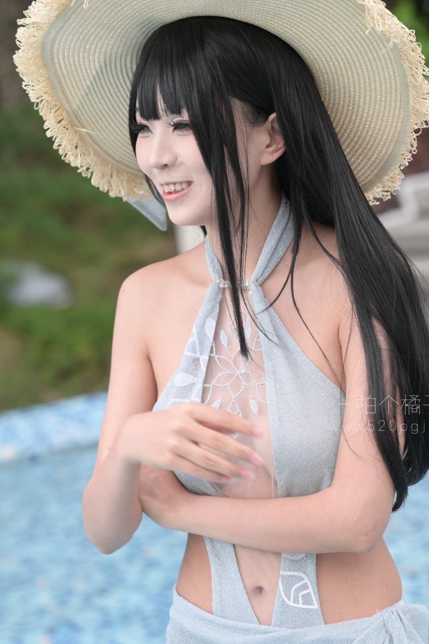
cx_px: 231
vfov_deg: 19.3
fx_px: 1895
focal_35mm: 106
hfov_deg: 12.9
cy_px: 391
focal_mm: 85
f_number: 4
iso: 320
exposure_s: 1/200
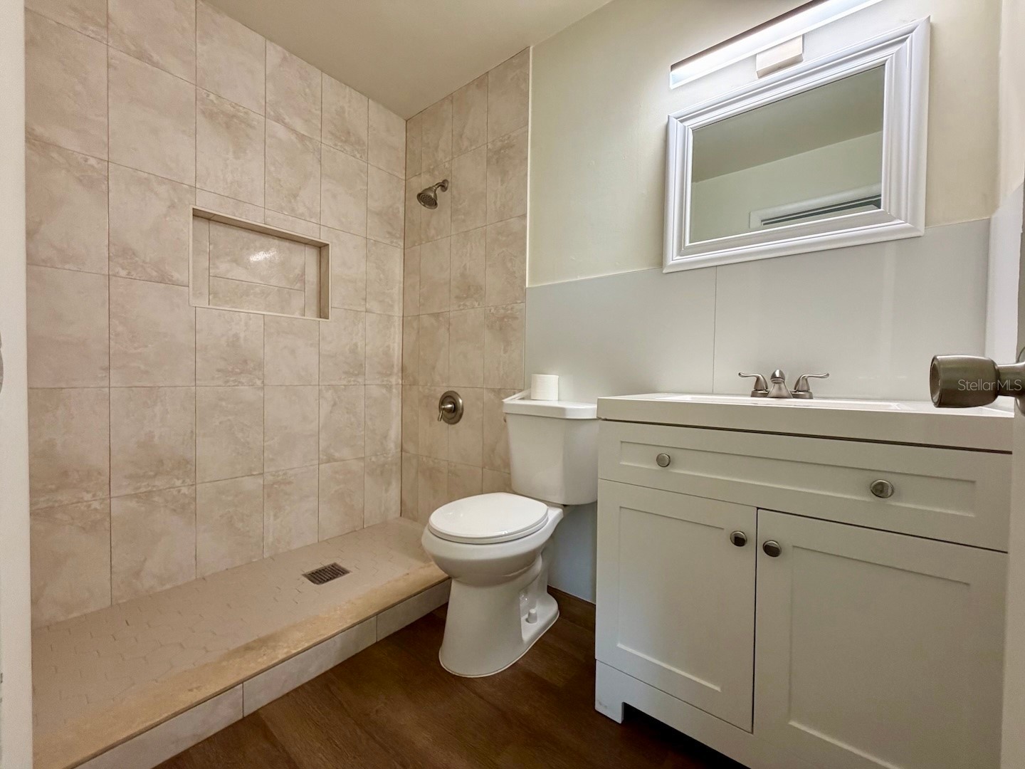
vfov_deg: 85.7
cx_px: 512
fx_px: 415
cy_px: 384
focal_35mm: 14
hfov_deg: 102.1
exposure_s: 1/120
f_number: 2.2
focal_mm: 2.22
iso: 320
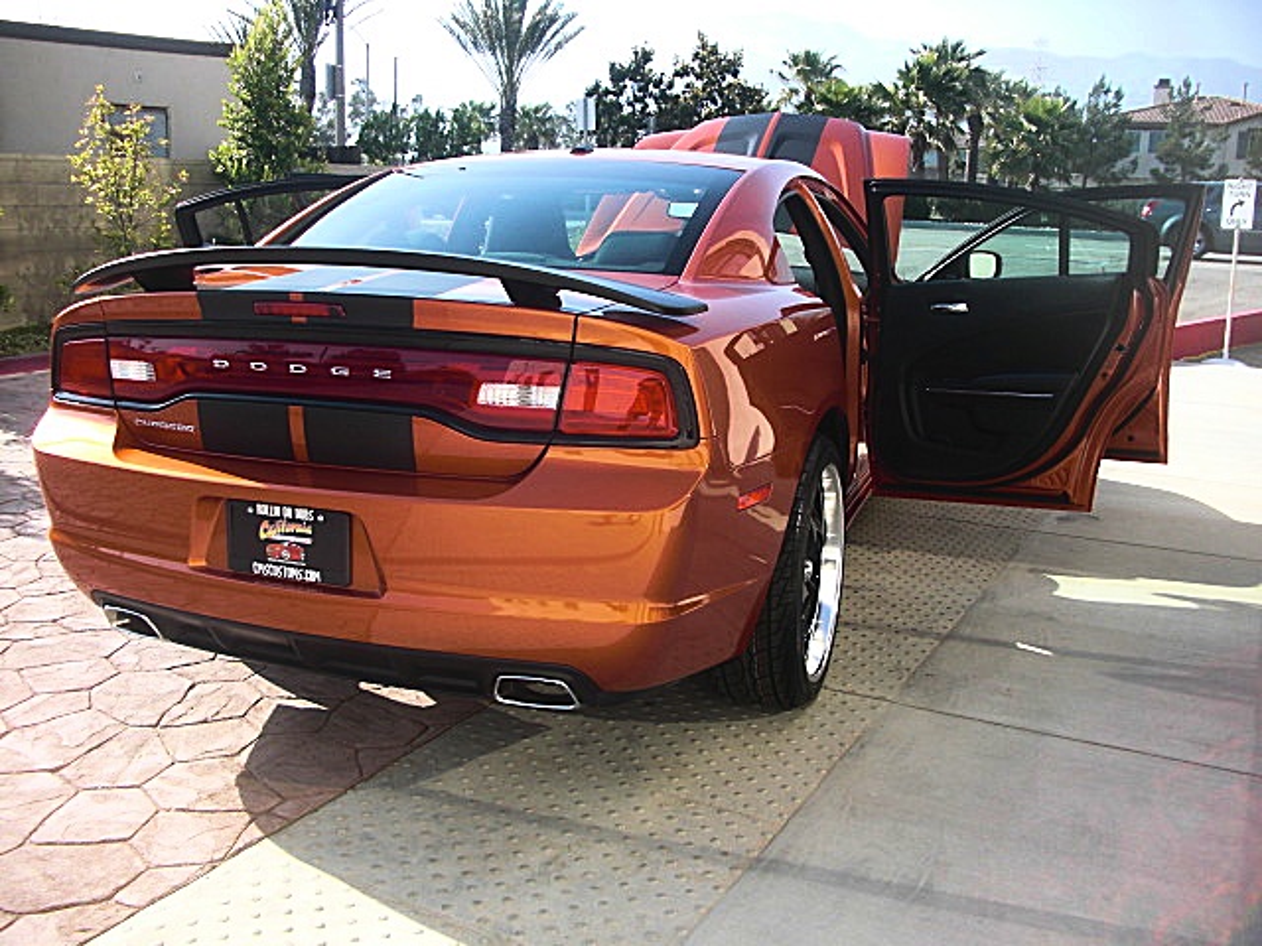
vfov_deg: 39.7
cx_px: 631
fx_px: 1312
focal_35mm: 36
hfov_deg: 51.4
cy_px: 473
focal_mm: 6.3
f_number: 2.8
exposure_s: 1/400
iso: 50
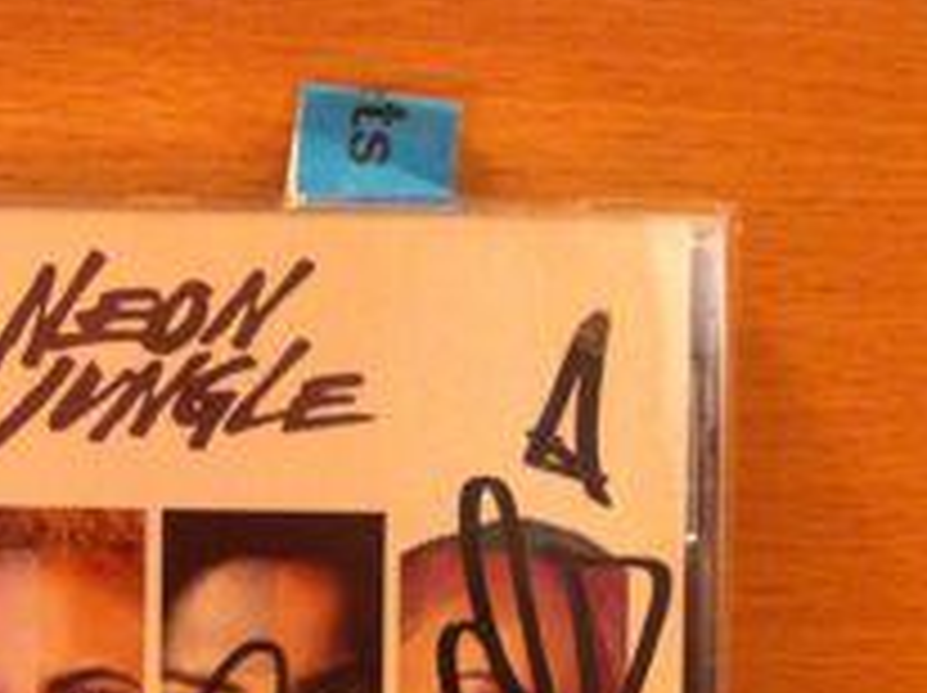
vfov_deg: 16.7
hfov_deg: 22.7
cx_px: 184
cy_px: 808
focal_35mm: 85
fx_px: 2274
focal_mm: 3.85
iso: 320
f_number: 2.8
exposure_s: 1/15
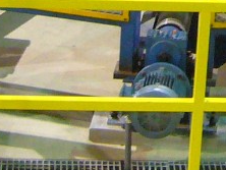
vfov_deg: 5.6
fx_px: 1647
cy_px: -320
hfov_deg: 7.8
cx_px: 296
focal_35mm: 252
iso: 200
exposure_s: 1/8
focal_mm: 5.8
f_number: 2.8
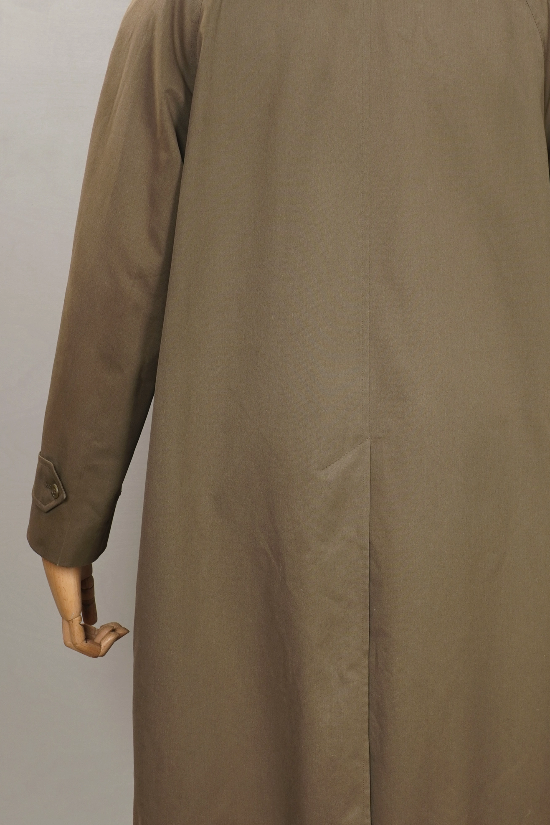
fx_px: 1604
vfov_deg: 28.8
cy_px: 384
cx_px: 328
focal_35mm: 70
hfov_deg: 19.4
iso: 250
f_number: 8
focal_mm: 32
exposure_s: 1/10
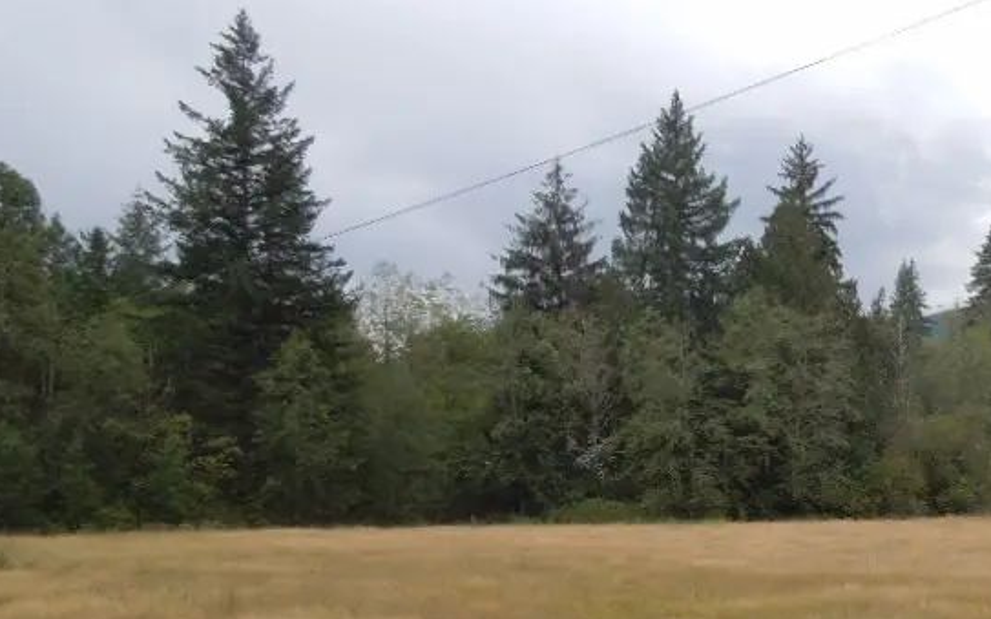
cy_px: 466
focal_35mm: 50
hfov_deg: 37.6
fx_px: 1350
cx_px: 894
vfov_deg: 25.5
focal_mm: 4.5
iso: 100
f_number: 3.3
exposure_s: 1/500
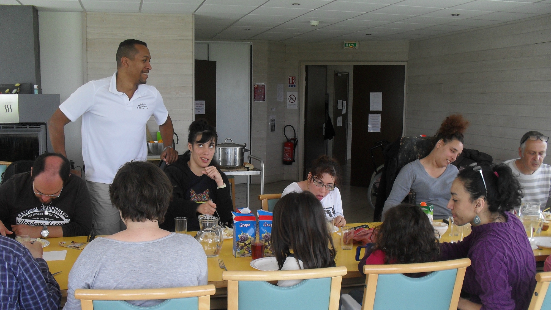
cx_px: 277
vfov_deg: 30.2
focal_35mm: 39
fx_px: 570
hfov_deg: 51.6
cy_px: 208
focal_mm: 6.3
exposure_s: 1/45
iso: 100
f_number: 3.2
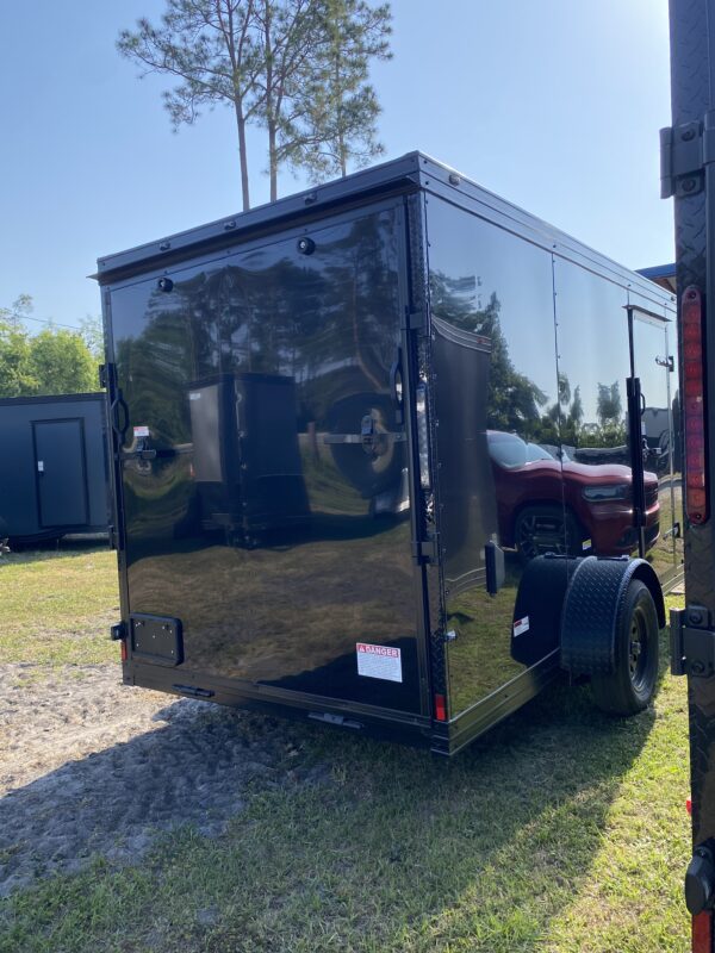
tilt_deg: -0.2
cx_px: 358
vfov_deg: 67.3
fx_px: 716
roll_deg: +1.2
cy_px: 476
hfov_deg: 53.1
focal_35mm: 26
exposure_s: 1/1412
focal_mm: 4.25
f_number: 1.8
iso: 32
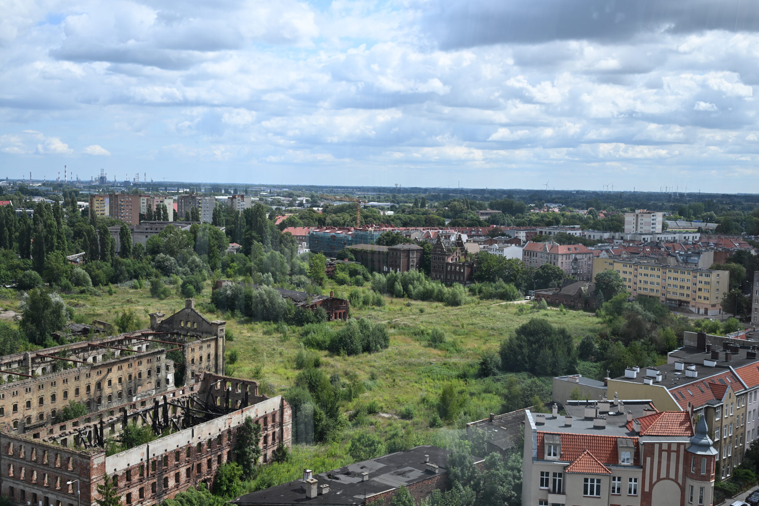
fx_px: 801
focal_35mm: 38
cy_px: 253
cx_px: 380
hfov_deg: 50.7
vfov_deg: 35.1
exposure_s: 1/250
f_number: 8
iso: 100
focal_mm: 38
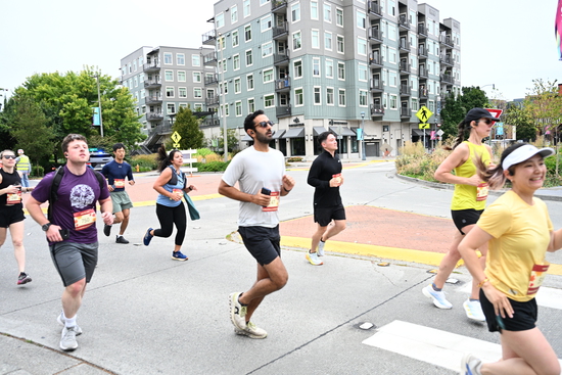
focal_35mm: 32
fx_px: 500
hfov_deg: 58.7
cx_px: 281
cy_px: 188
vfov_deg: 41.1
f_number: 4
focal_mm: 32
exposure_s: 1/800
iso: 2000
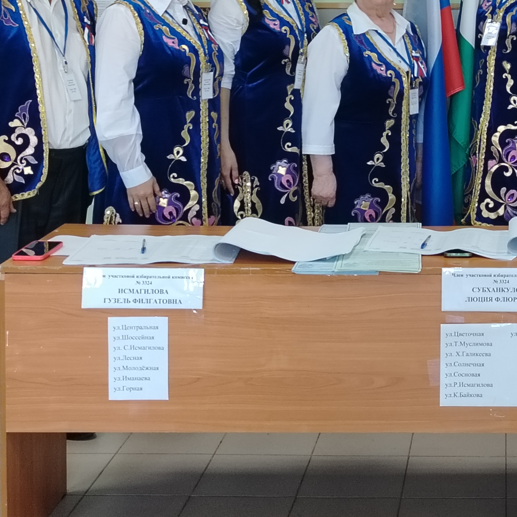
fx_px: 1301
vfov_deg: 21.8
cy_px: 28
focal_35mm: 77
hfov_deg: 21.7
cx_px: 511
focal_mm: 5.25
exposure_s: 1/33.3
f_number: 1.75
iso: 597
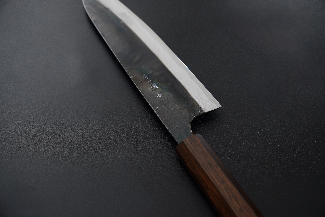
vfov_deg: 28.0
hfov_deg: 41.0
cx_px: 165
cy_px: 107
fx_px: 434
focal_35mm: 48
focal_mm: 31.4
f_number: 5
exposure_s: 1/160
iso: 250
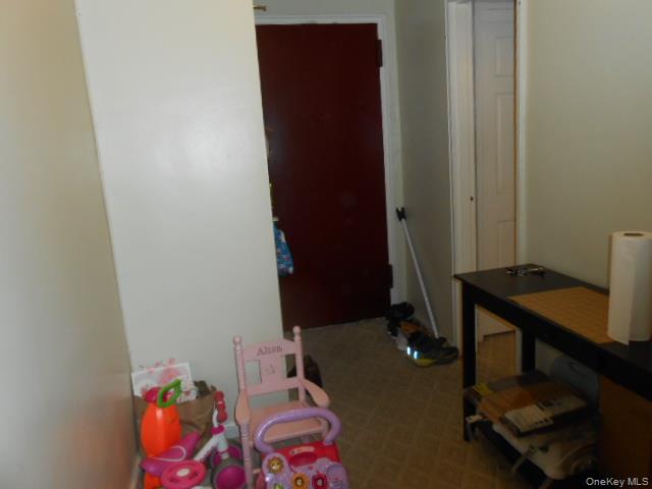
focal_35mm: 26
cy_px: 244
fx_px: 490
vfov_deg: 53.1
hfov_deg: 67.3
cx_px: 326
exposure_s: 1/25
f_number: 3.5
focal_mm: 4.6
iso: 200
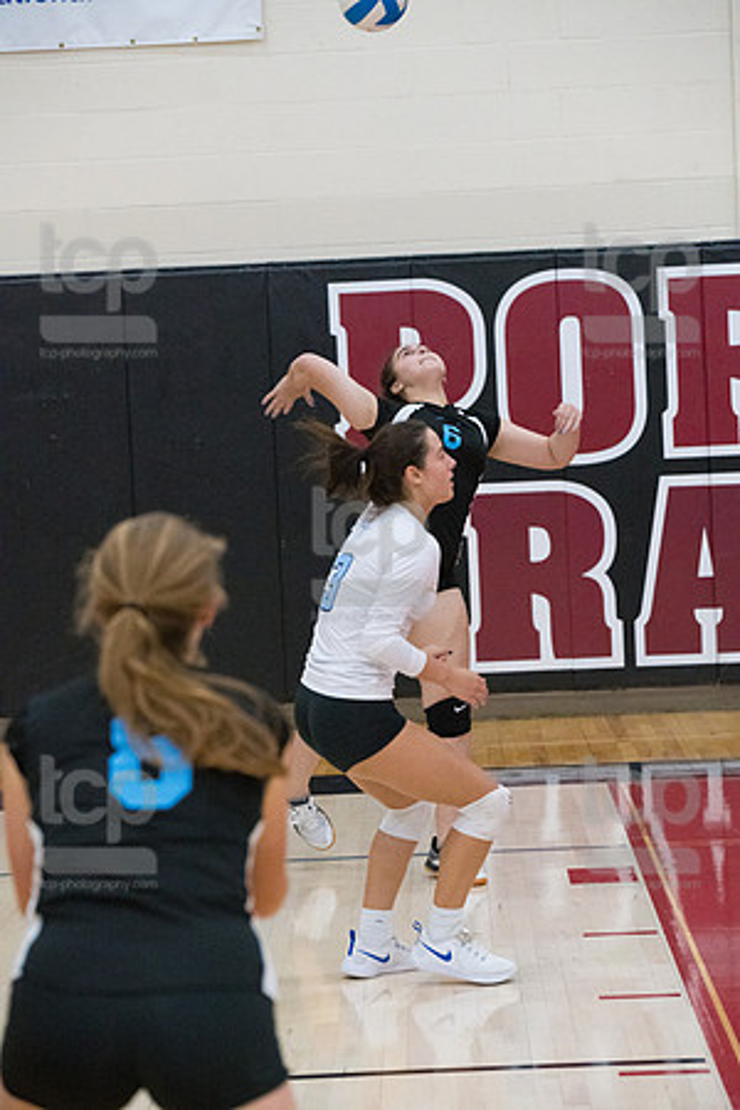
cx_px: 370
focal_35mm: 122
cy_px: 555
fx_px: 3761
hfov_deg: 11.2
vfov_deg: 16.8
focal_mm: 122
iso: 6400
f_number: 4.5
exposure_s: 1/1000
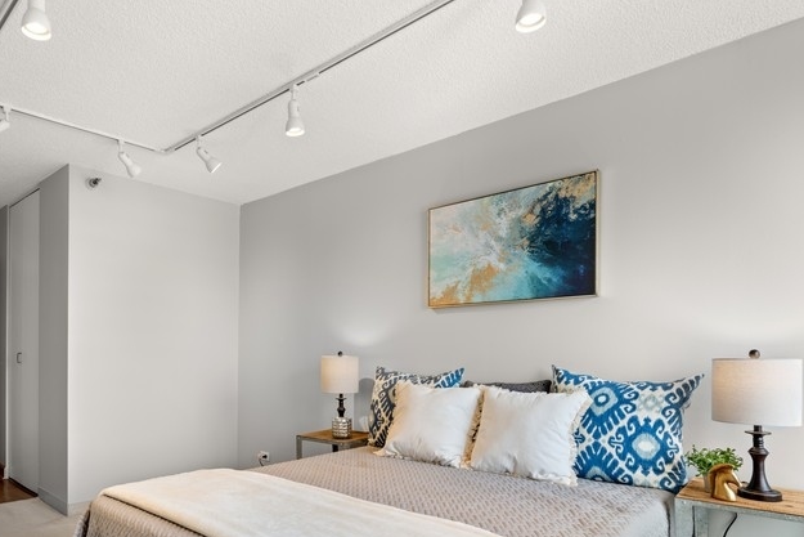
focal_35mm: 23
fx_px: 514
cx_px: 272
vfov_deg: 54.2
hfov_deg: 73.9
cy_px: 353
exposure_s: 1/6
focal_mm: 16
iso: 320
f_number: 7.1
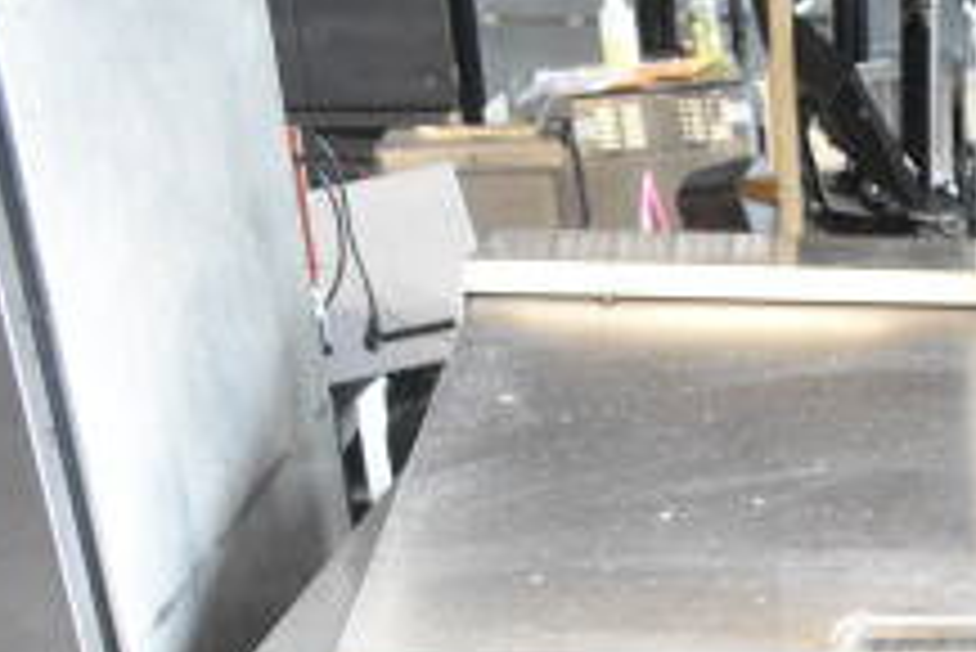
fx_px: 2062
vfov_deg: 16.7
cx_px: 1165
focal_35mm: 76
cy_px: 906
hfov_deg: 24.2
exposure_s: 1/50
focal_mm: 18
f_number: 3.5
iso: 1600
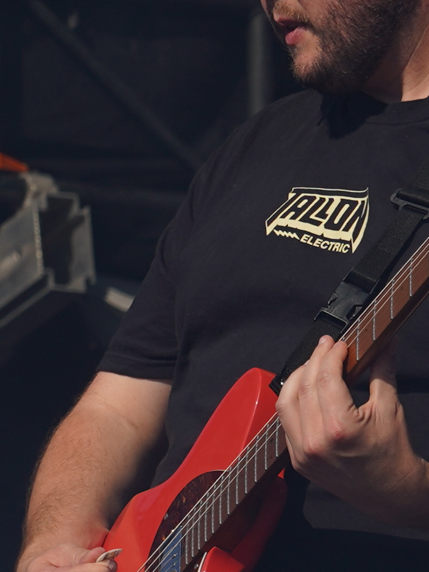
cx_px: 743
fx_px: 9433
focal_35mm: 571
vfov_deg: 3.5
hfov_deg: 2.6
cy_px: 474
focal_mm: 105
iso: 100
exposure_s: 1/640
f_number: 8
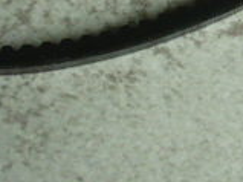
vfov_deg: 10.0
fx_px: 989
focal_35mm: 141
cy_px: -135
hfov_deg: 13.8
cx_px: 232
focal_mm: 5.8
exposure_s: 1/100
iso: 100
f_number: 2.8
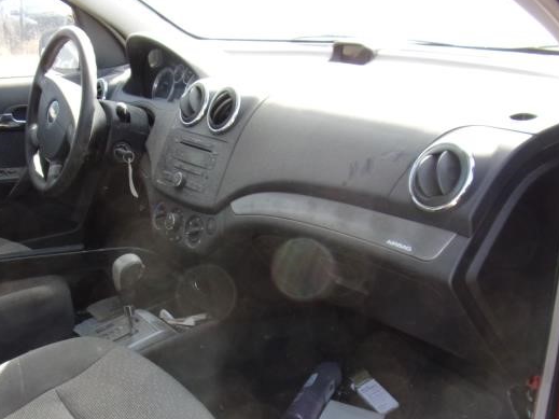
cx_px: 218
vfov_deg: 37.9
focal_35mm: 37
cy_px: 303
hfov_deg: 49.8
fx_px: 597
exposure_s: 1/80
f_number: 3.3
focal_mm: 4.3
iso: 80
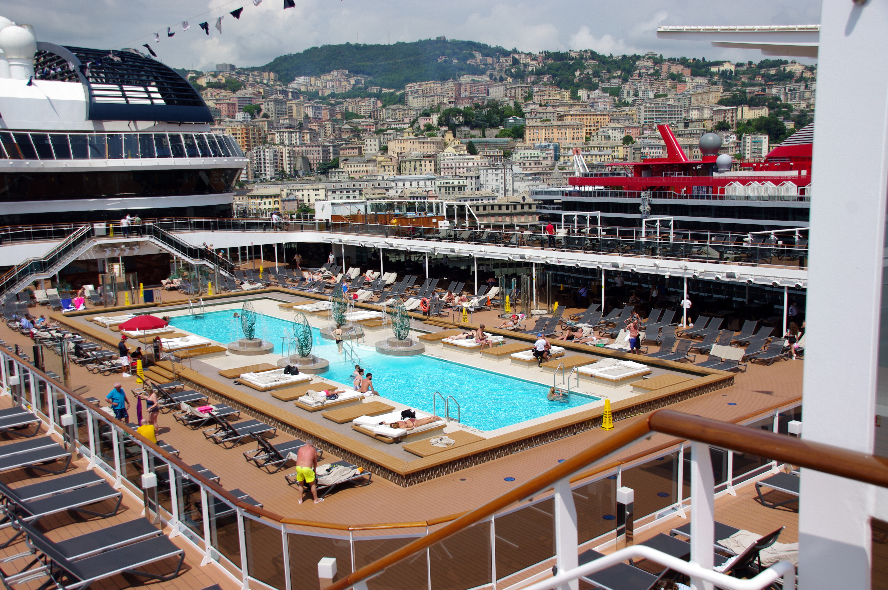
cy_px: 295
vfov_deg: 41.6
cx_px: 444
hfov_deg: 59.5
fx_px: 776
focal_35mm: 32
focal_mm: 21
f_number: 6.7
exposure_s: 1/350
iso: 100
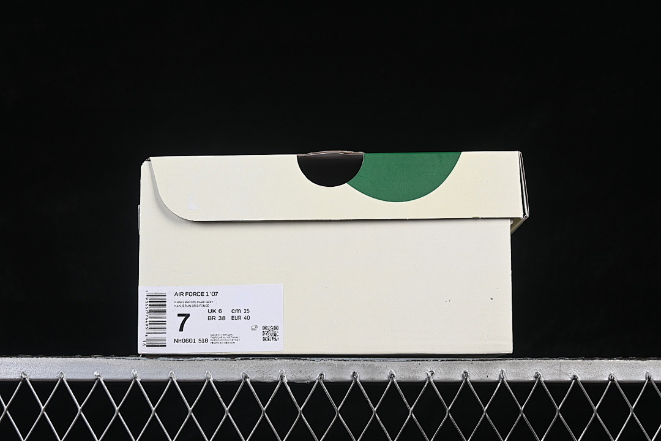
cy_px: 220
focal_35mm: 75
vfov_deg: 18.2
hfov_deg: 27.0
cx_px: 330
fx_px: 1377
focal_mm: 50
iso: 160
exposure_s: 1/80
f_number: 8
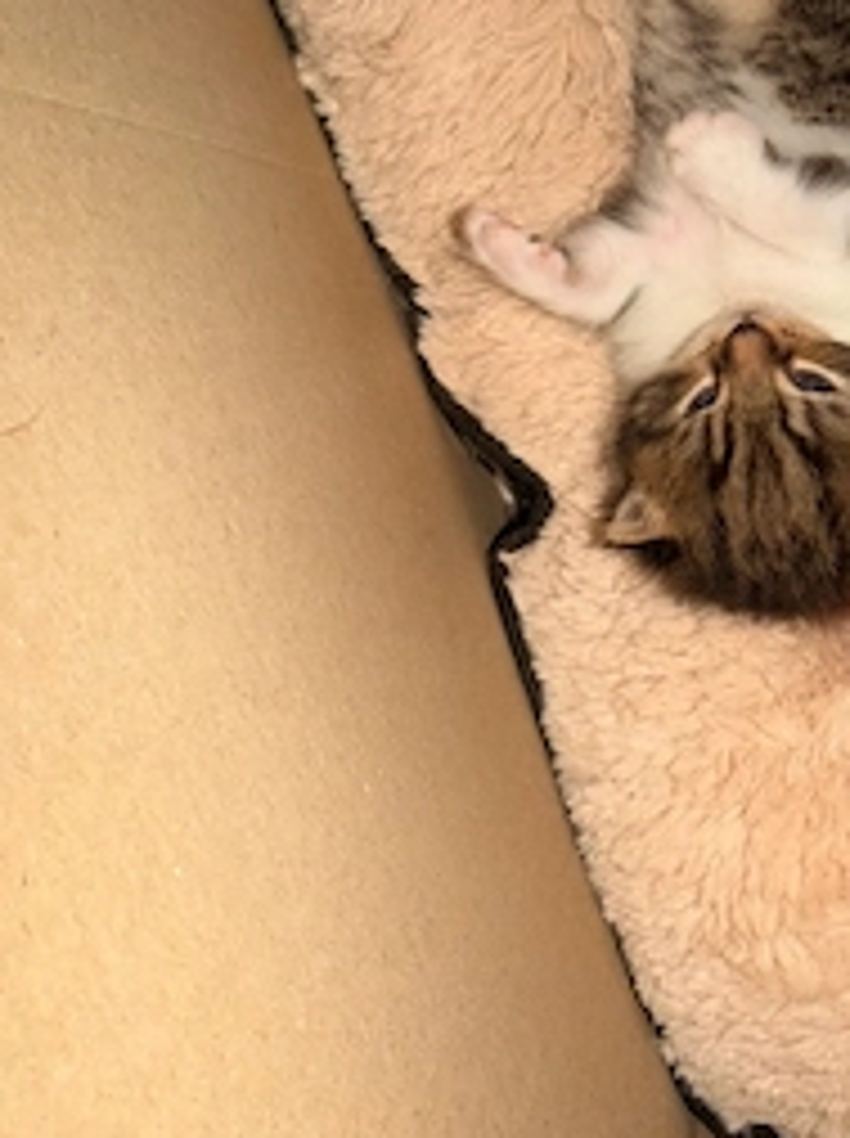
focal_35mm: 38
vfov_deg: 48.6
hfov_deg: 37.6
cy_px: 427
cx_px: 445
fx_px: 1247
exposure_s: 1/50
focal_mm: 2.22
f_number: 2.2
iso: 16
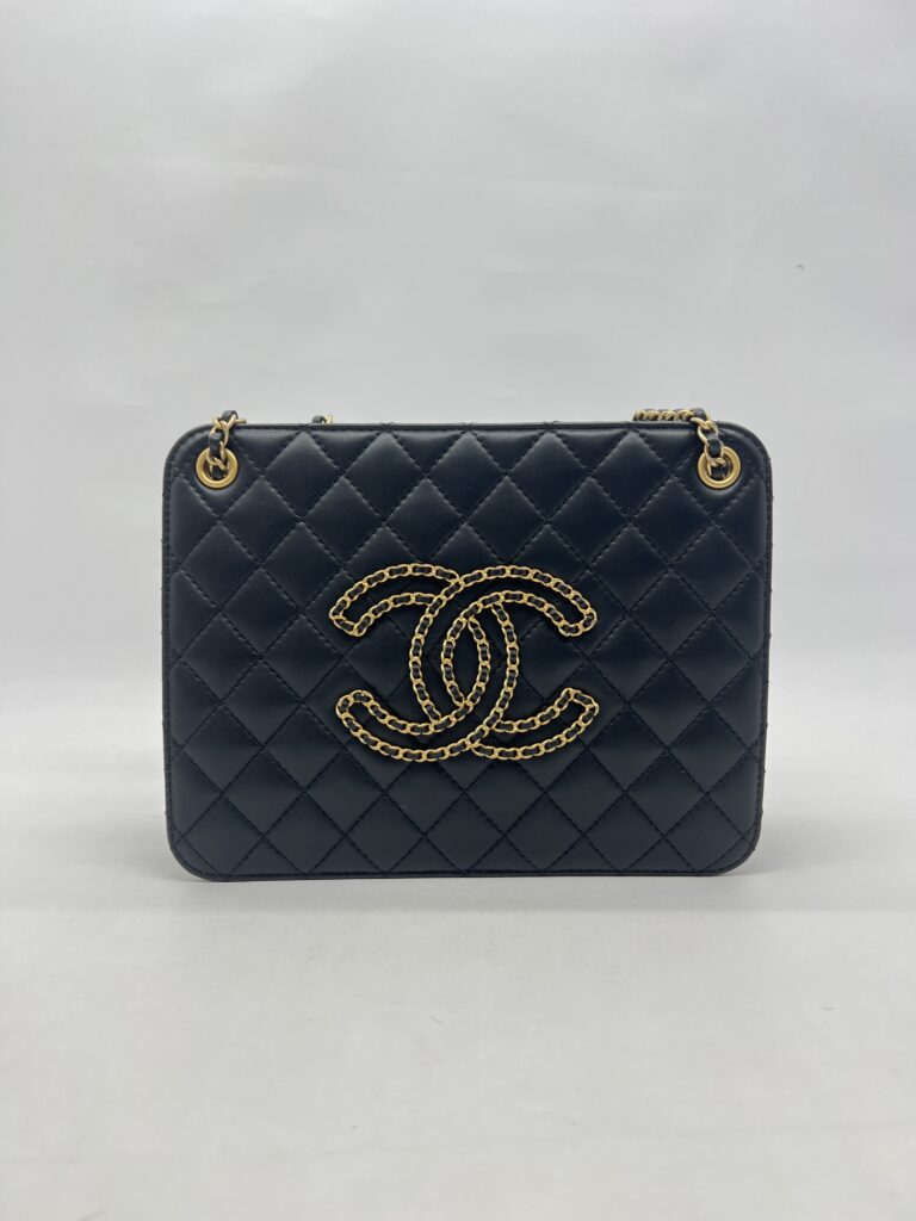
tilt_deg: -4.9
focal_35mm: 26
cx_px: 458
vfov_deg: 67.3
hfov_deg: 53.1
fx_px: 917
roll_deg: +0.4
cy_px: 610
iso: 32
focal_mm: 5.7
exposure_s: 1/100
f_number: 1.5
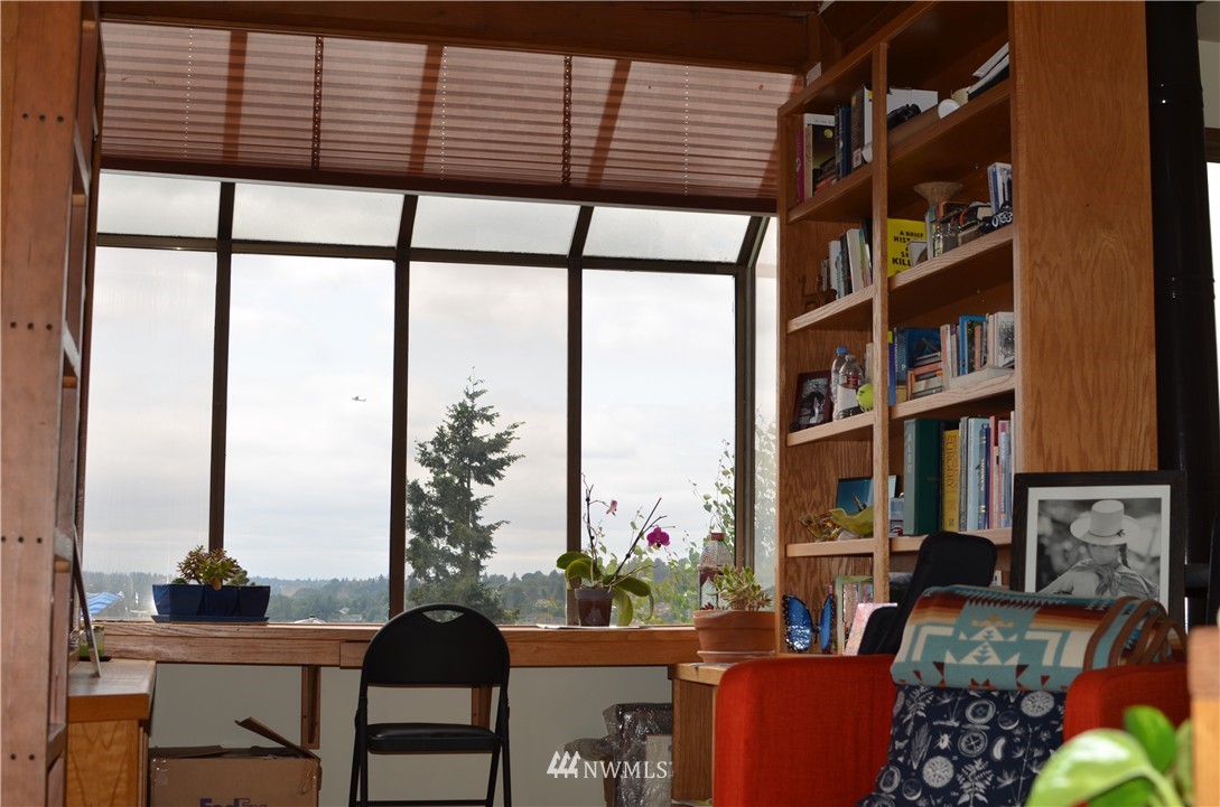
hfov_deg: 37.9
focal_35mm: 52
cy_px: 404
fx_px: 1775
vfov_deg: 25.6
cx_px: 610
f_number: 4.5
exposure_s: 1/250
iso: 100
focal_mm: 35
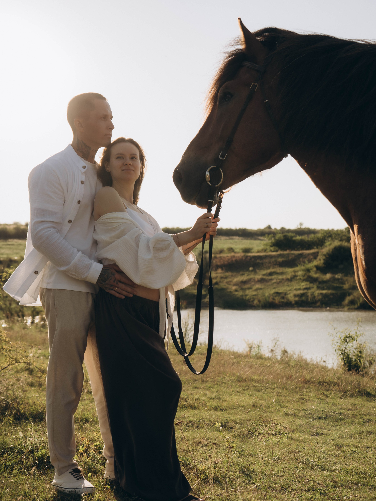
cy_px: 269
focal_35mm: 48
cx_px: 188
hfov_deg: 30.3
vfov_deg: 39.6
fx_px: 695
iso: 125
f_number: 4.5
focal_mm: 44
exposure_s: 1/800
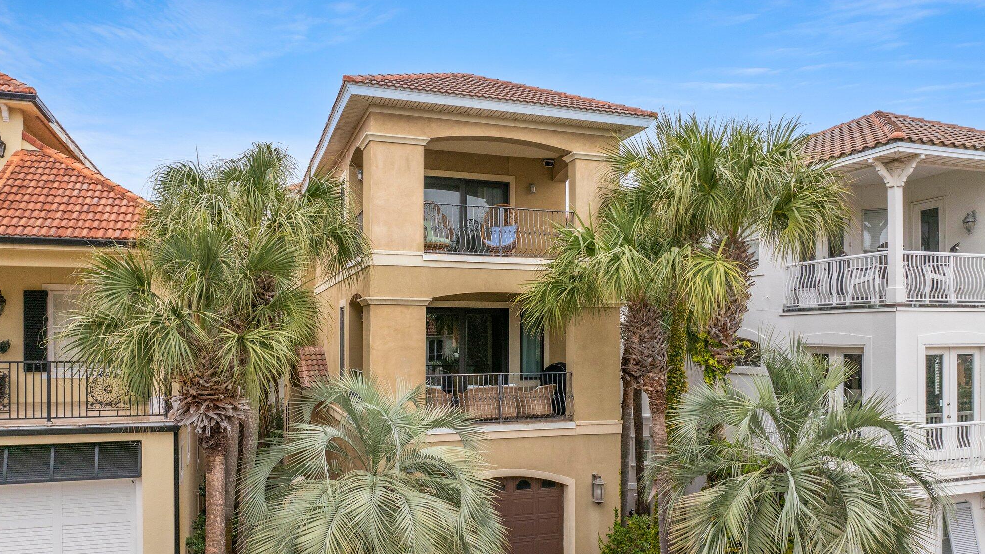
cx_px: 480
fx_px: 705
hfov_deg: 69.8
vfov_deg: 42.6
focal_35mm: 27
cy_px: 339
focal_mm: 12.29
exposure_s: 1/500
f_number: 2.8
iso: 200
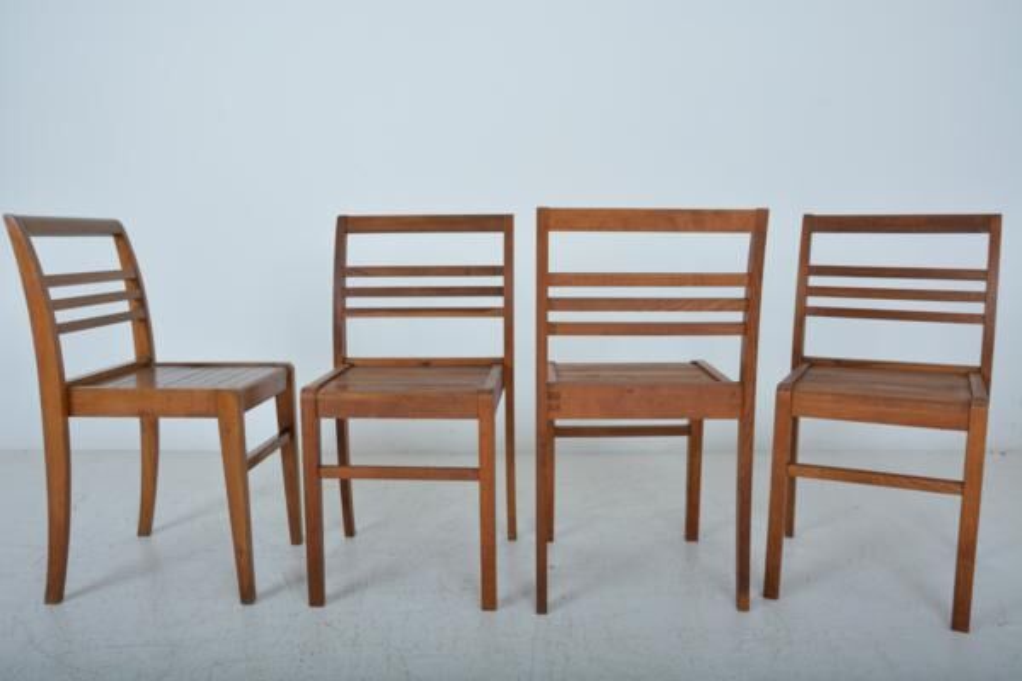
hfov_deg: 59.5
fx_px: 894
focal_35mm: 32
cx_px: 511
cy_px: 340
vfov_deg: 41.7
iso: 500
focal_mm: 21
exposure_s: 1/200
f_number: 10
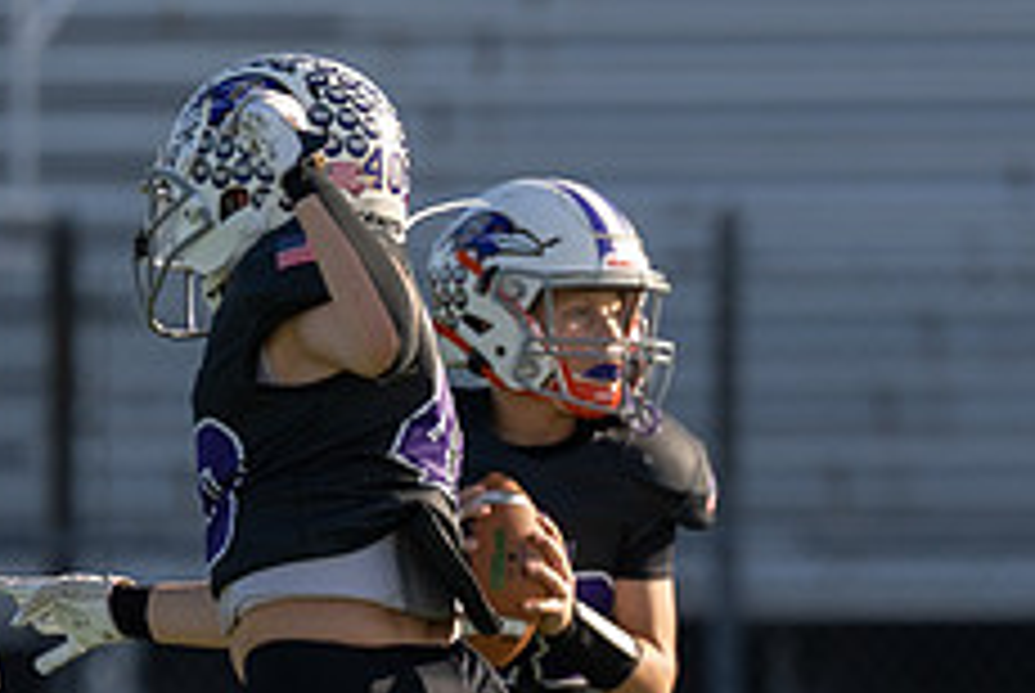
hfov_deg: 2.2
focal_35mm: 921
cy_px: 687
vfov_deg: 1.5
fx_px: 26512
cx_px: 952
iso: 125
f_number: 2.8
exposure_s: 1/1600
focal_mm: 200
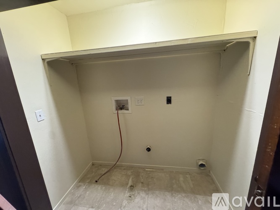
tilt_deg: -13.6
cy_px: 105
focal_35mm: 14
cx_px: 140
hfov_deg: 102.1
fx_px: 113
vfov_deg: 85.7
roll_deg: +3.9
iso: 1250
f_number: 2.2
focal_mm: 2.22
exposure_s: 1/60
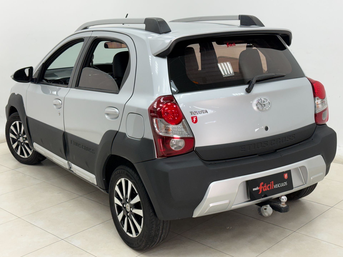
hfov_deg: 39.7
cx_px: 172
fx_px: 476
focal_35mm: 48
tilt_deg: -13.5
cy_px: 128
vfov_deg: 30.3
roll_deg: +1.4
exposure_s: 1/120
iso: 100
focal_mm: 6.76
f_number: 1.78
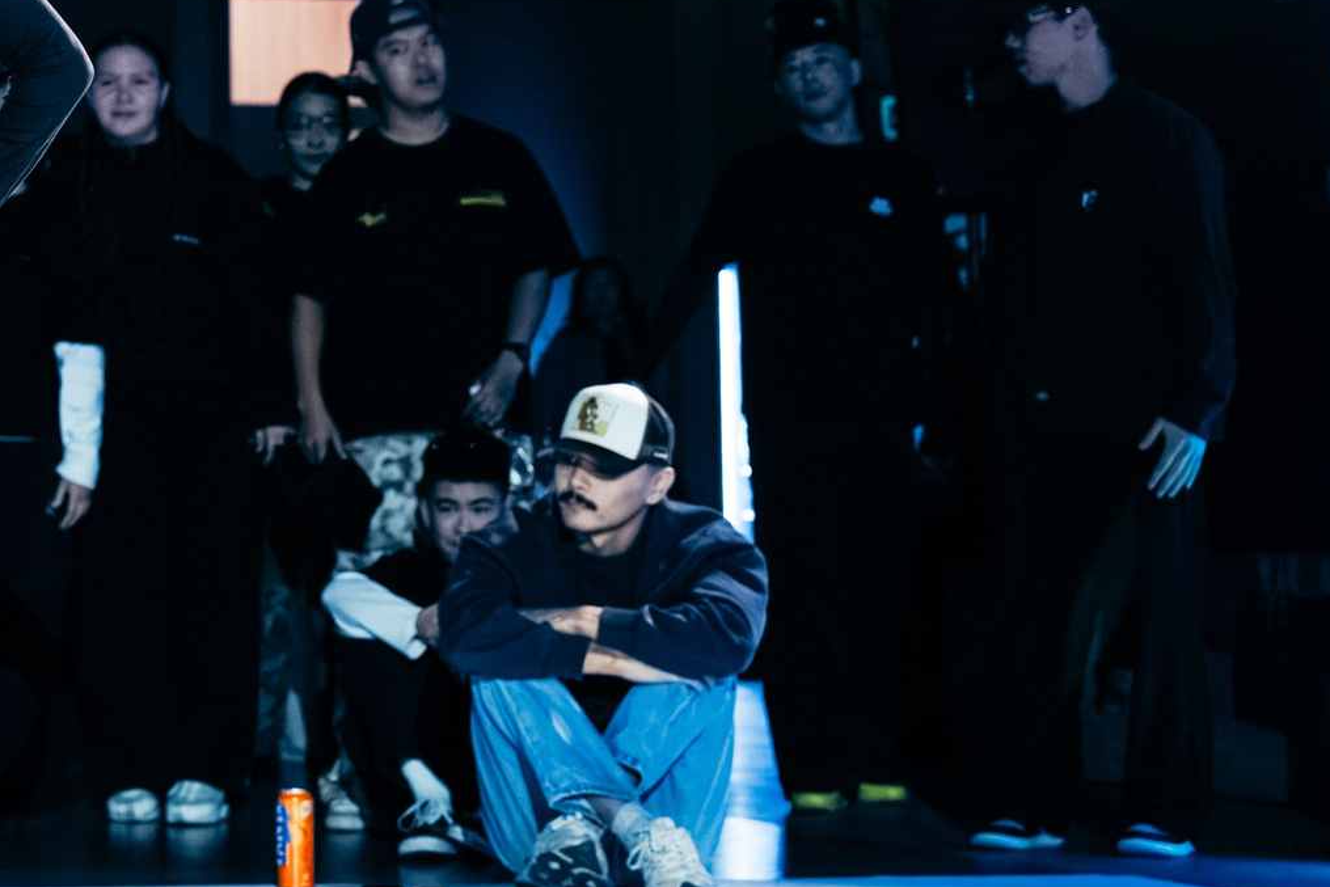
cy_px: 178
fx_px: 4101
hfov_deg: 17.6
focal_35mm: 111
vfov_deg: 12.3
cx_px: -232
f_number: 2.8
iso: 3200
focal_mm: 44
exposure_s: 1/800
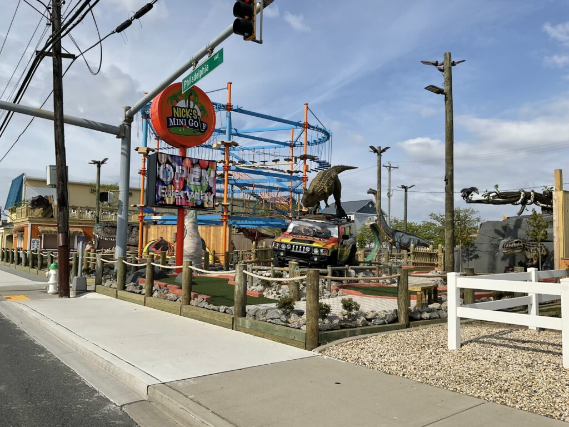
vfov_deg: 48.2
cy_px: 214
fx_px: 477
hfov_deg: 61.7
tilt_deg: +5.6
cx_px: 284
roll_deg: -3.2
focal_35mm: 29
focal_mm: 3
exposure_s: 1/2959
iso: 16
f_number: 1.8
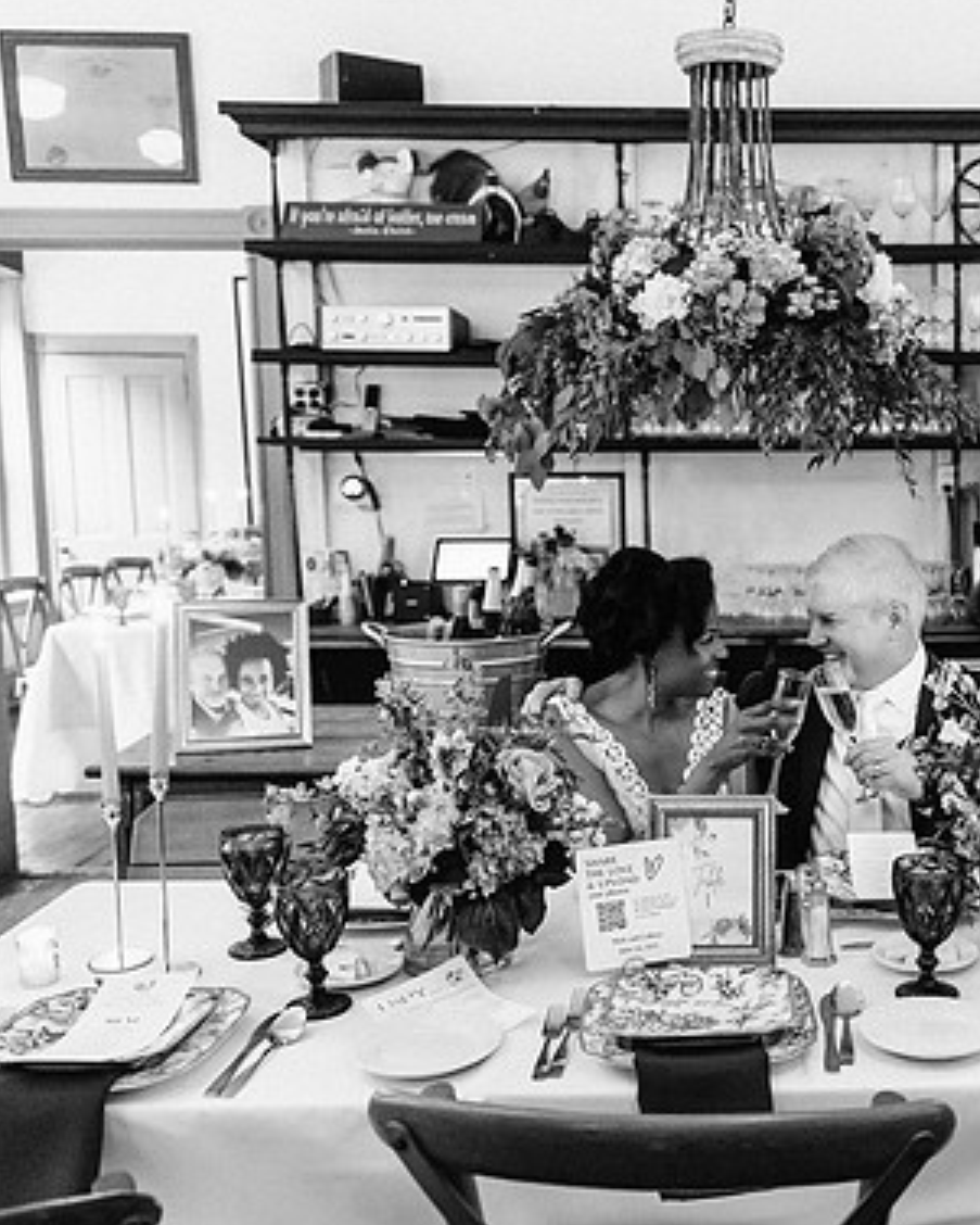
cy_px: 596
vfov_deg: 49.1
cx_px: 782
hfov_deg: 38.7
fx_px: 1341
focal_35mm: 37
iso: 4000
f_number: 2.8
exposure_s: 1/50
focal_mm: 24
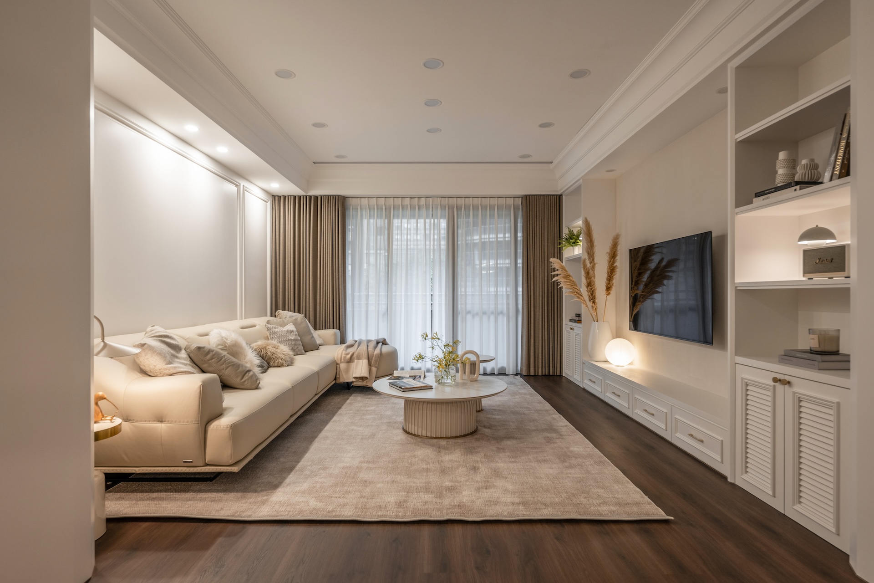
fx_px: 461
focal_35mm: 19
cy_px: 292
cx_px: 437
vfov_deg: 64.6
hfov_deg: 86.9
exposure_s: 1/8
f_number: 5.6
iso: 100
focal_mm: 19
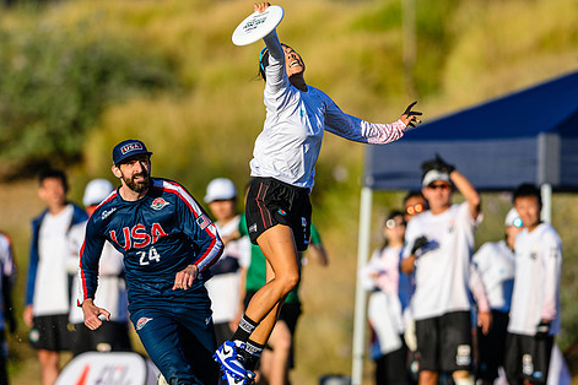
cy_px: 203
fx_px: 11543
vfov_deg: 1.9
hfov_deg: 2.9
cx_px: 265
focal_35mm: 719
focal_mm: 400
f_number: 3.2
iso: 200
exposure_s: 1/3200
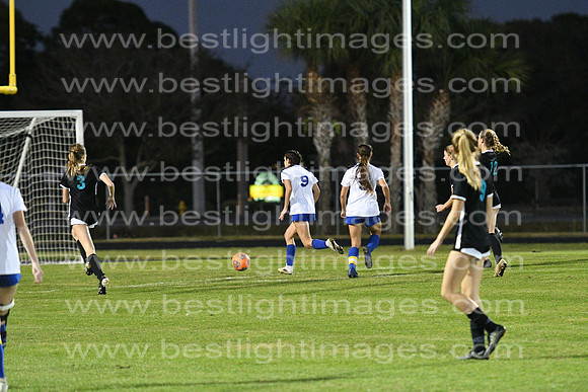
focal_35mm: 232
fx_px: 3798
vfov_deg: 5.9
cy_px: 196
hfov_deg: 8.9
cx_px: 294
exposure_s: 1/800
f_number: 2.8
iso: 7200
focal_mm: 155
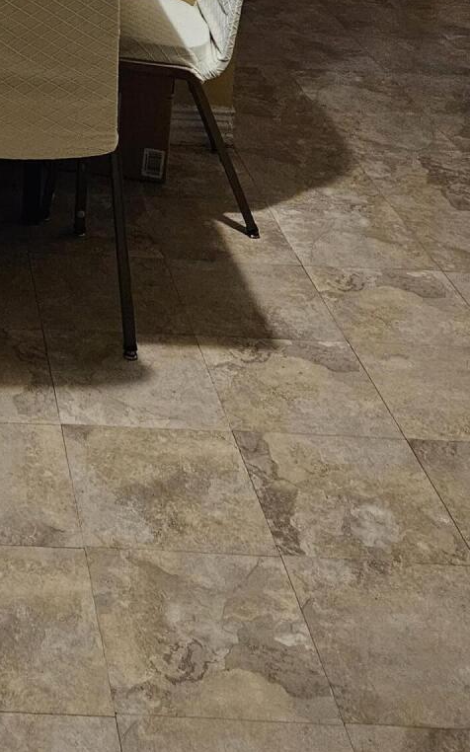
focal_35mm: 64
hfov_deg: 19.0
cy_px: -144
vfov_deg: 28.1
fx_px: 1312
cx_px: -117
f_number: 1.8
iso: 800
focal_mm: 5.4
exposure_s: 1/120
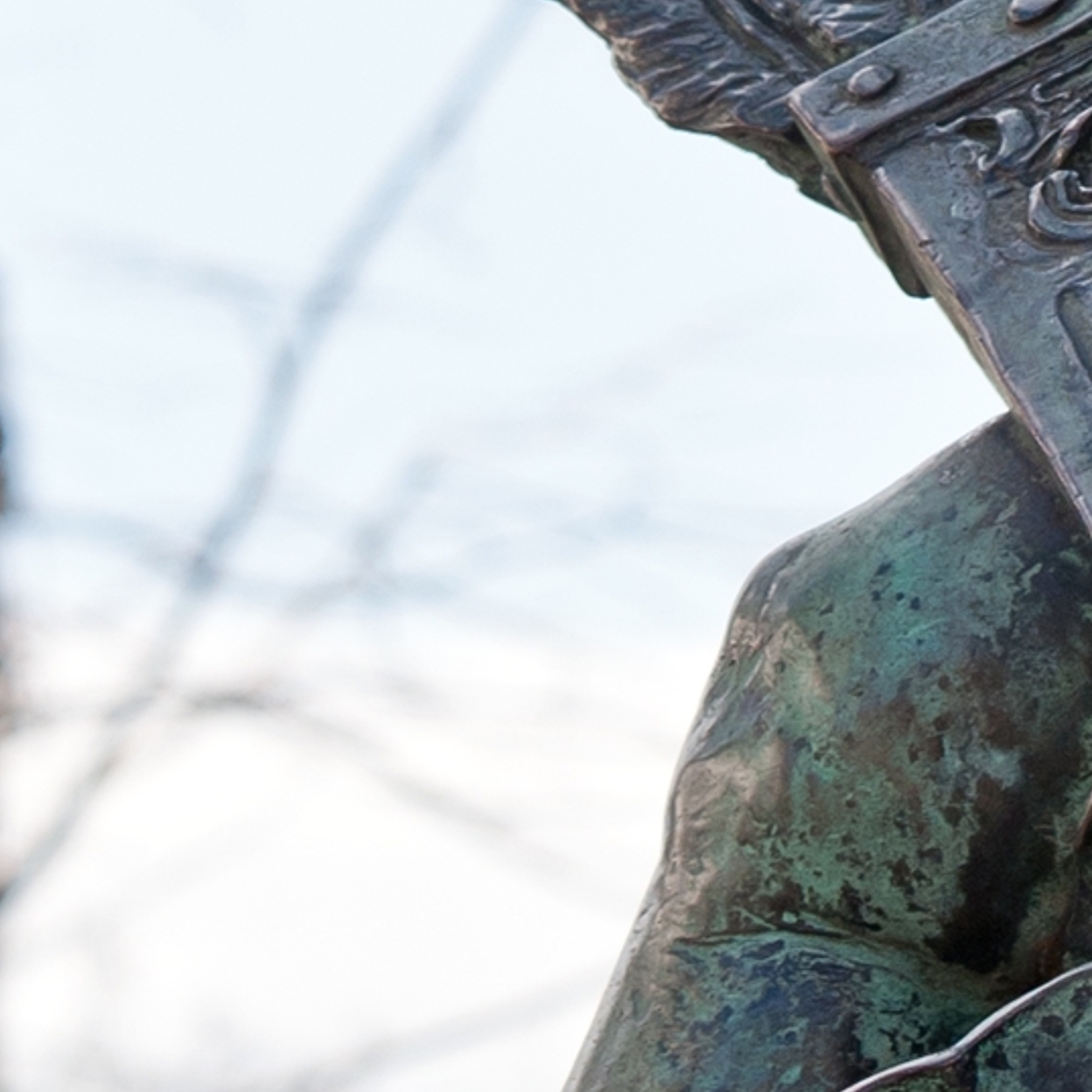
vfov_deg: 3.5
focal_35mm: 498
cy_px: -682
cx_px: 1366
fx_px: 17774
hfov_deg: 3.5
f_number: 8
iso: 100
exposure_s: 1/160
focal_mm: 70
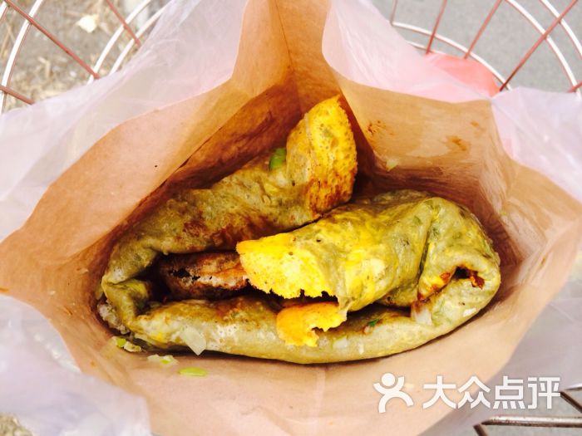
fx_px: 504
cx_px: 291
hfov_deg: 60.0
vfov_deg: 46.8
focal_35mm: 30
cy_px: 218
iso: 32
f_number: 2.2
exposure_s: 1/631
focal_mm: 4.12
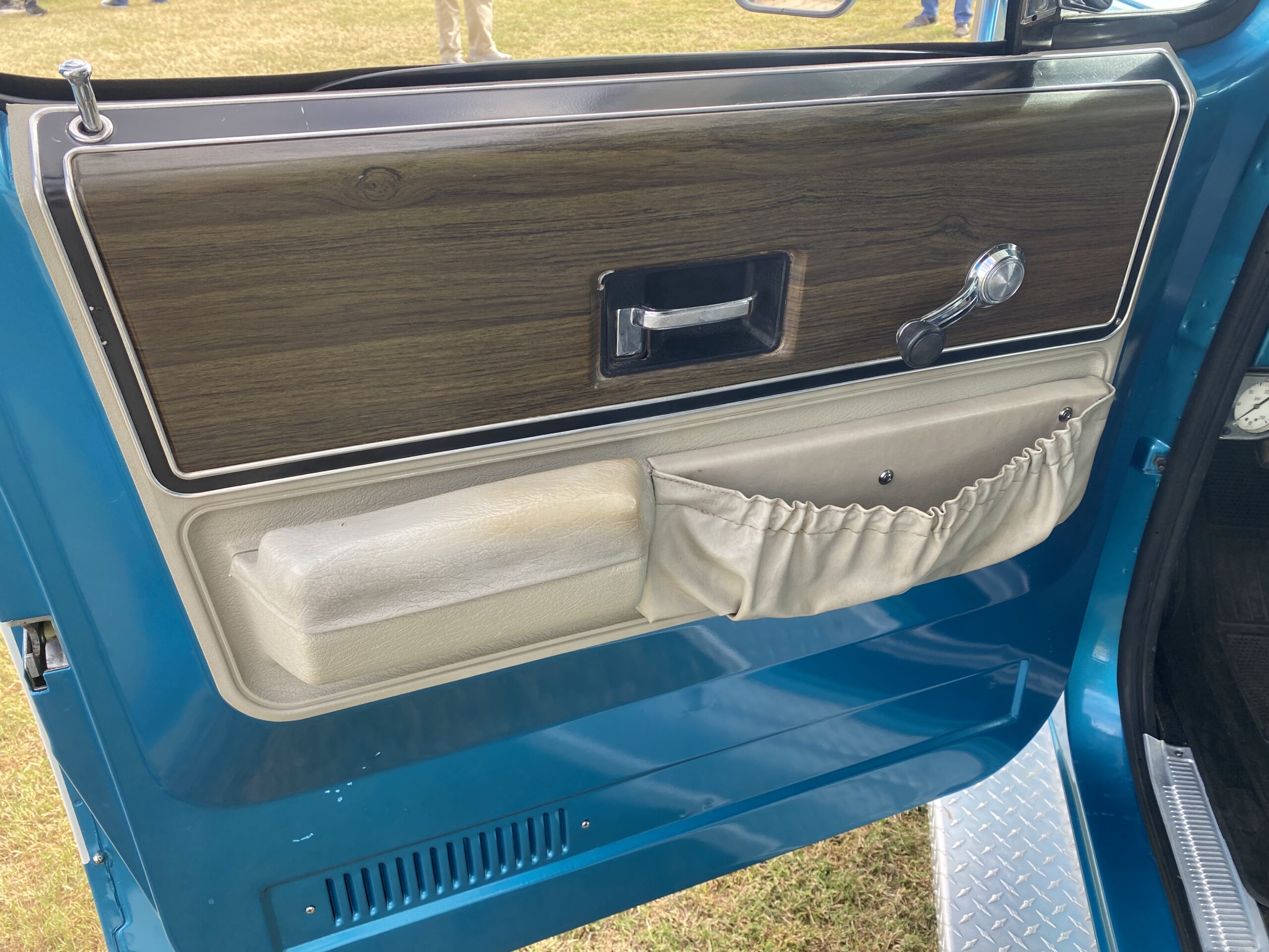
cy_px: 476
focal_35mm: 26
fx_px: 953
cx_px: 634
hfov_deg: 67.3
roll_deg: +1.1
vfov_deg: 53.1
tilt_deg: -33.8
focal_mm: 4.25
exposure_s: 1/182
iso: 32
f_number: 1.8
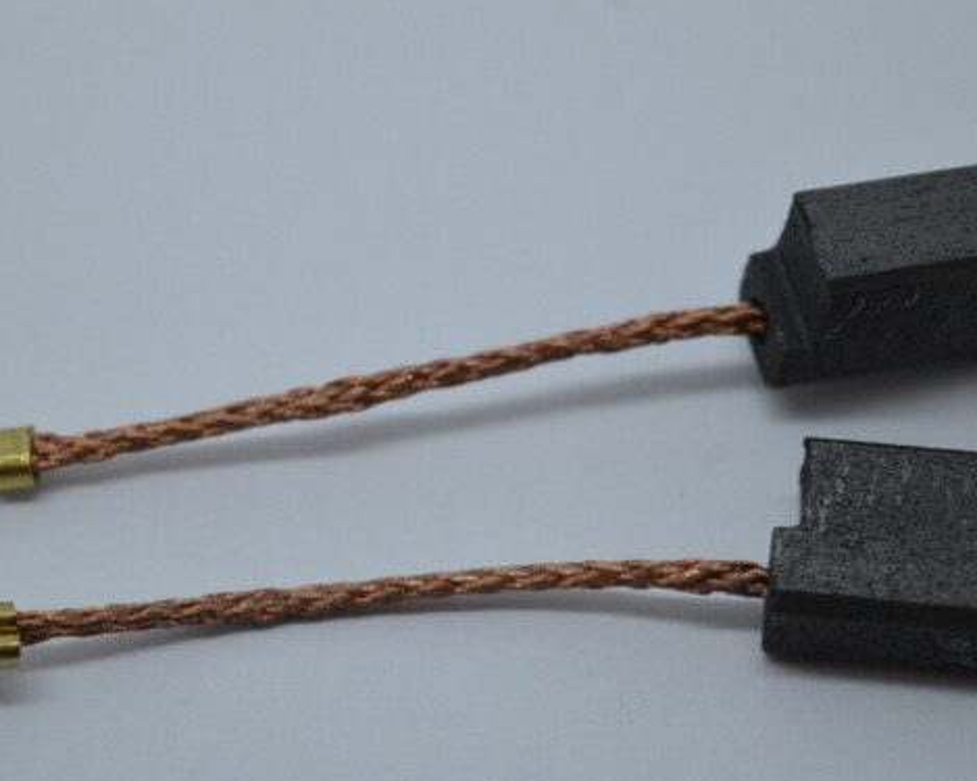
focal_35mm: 119
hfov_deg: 16.2
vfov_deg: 13.0
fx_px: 3432
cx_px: 467
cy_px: 459
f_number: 5.6
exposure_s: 1/125
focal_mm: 55
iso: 360
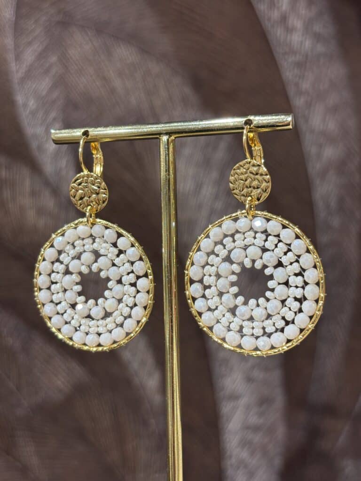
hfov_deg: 28.0
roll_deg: +0.2
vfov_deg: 36.8
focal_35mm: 52
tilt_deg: -3.4
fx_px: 723
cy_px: 240
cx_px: 180
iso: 32
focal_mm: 5.96
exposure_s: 1/50
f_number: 1.6
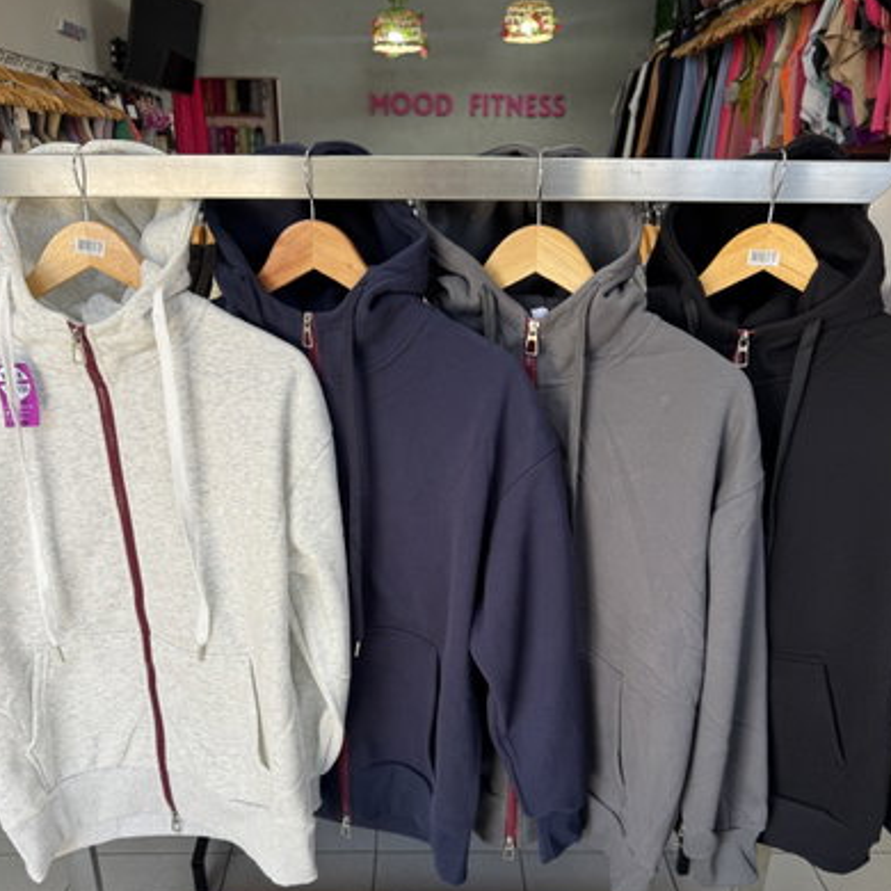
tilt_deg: -23.8
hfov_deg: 55.6
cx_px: 446
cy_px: 561
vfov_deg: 54.9
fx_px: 845
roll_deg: -0.6
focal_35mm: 29
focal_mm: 6.76
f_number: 1.78
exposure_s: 1/121
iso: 64
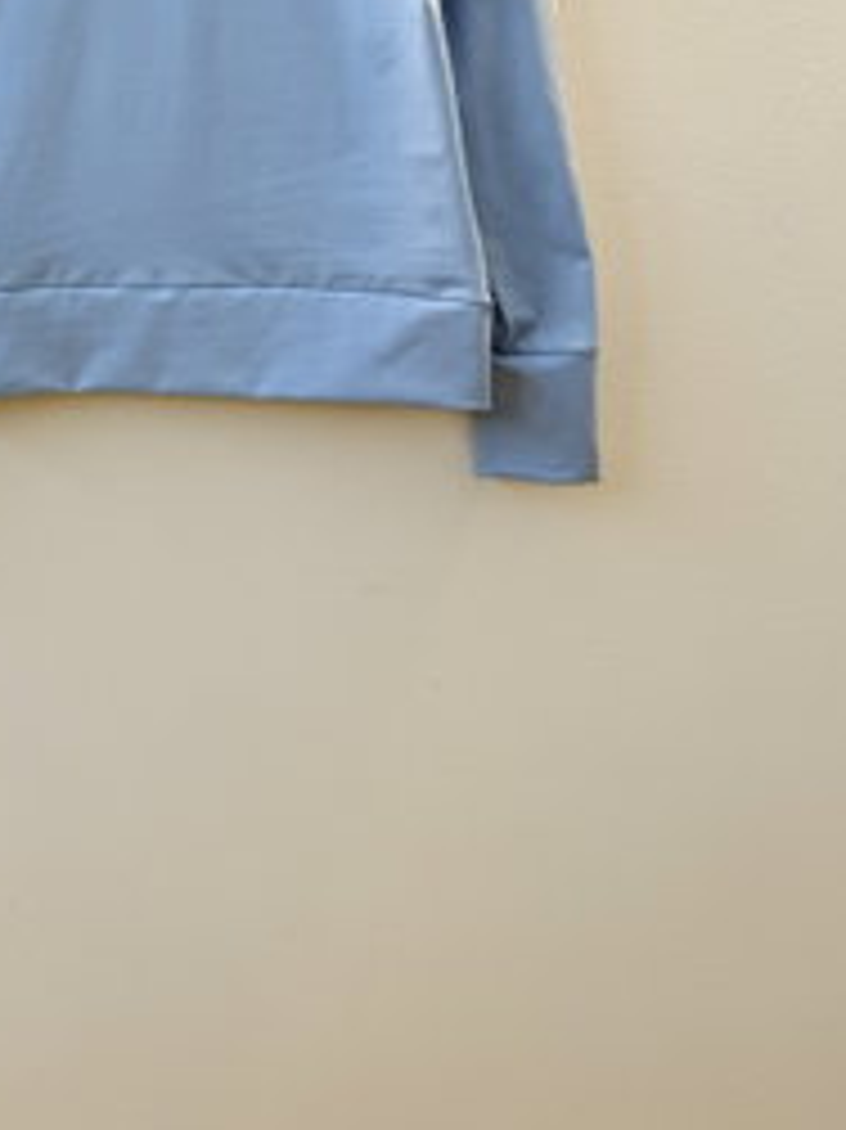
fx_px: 1663
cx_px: 189
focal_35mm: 51
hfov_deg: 28.0
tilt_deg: -5.9
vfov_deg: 33.8
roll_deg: +0.8
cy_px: -38
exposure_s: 1/100
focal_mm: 6.76
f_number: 1.78
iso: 64
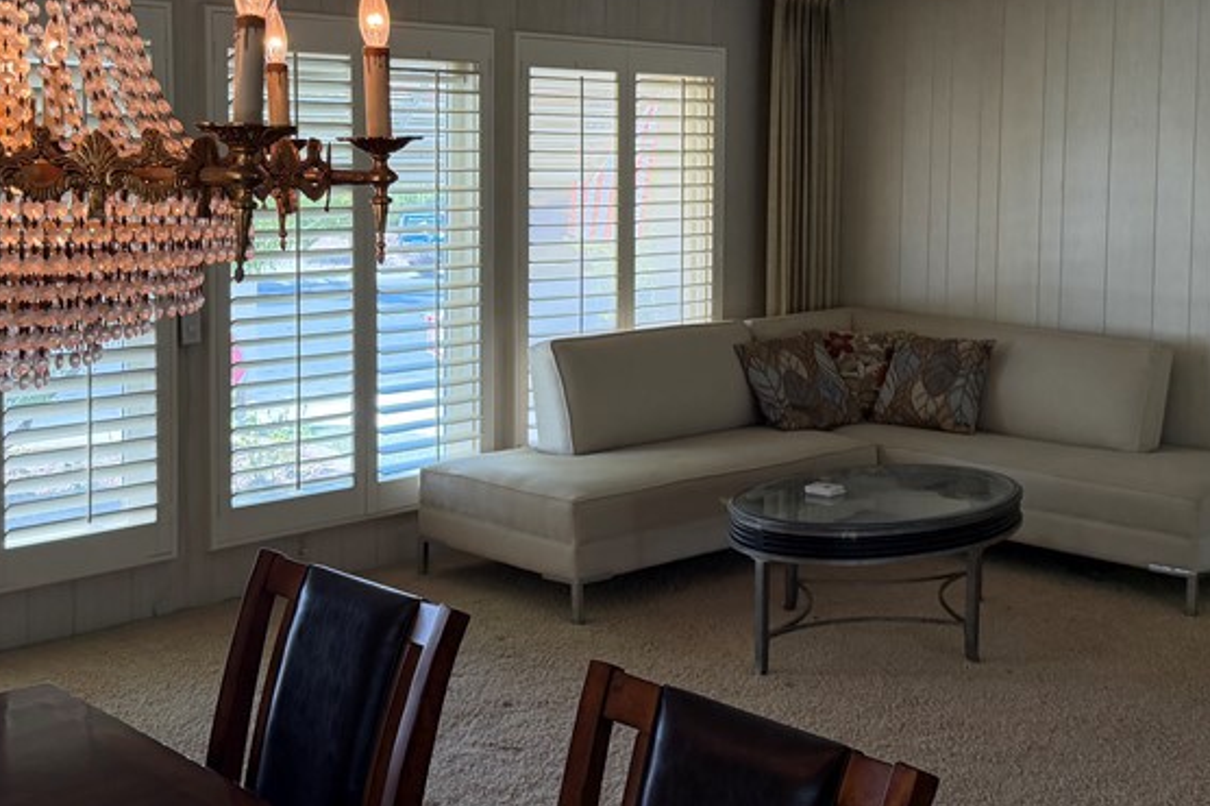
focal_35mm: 46
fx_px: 1545
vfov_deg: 29.0
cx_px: 538
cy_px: 251
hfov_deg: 42.7
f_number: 1.78
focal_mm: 6.76
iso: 160
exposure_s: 1/227
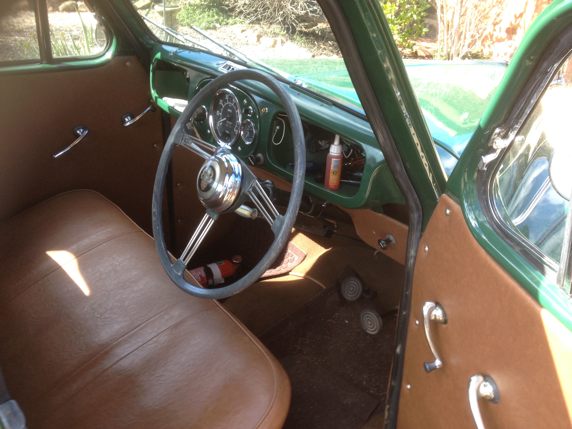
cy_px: 214
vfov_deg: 40.7
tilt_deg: -33.6
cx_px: 286
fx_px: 578
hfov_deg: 52.6
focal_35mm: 35
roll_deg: -2.3
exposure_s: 1/120
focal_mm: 4.28
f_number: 2.4
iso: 50
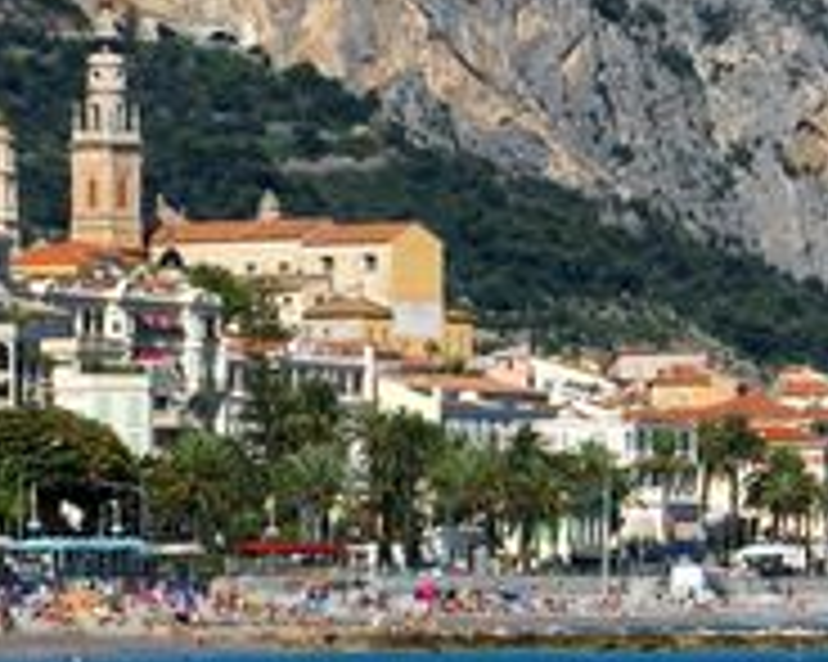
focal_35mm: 359
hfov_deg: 5.4
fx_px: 8793
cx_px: 144
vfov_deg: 4.3
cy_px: 428
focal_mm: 60
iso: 100
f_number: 13
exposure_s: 1/160
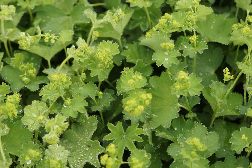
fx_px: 1050
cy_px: 84
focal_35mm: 150
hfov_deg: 13.7
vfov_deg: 9.1
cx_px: 126
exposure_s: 1/160
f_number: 2.8
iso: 160
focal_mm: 100
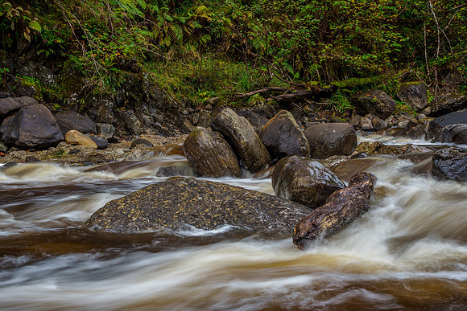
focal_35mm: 49
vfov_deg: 27.2
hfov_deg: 40.1
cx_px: 218
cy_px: 218
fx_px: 639
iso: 64
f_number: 7.1
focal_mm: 19
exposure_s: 1/3
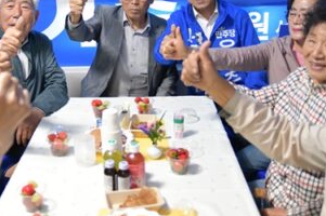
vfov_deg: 26.1
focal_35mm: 51
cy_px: 51
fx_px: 461
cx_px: 131
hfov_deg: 38.8
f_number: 2.8
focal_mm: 24
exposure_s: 1/250
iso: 2500
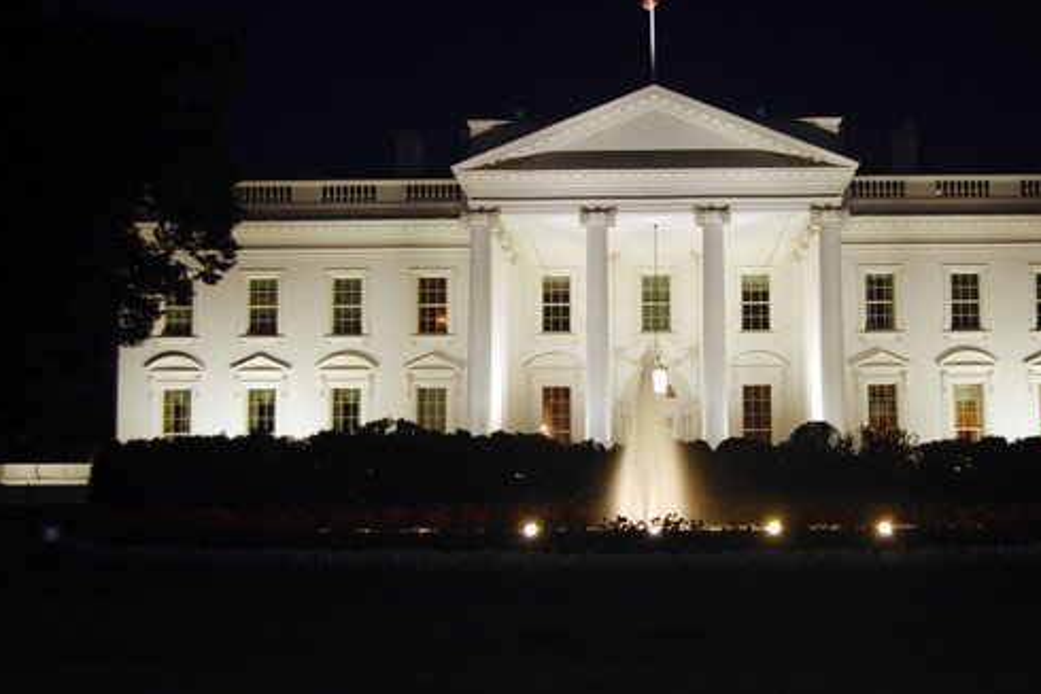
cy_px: 293
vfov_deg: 22.4
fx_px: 1754
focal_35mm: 61
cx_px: 654
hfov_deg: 32.9
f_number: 4.5
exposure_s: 1/1.6
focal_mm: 31
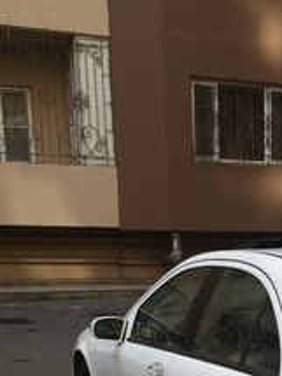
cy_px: 404
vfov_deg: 26.8
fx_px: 728
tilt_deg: -12.6
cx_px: 298
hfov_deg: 21.0
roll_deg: +0.7
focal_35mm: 67
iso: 32
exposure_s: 1/410
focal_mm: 4.15
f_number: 2.2
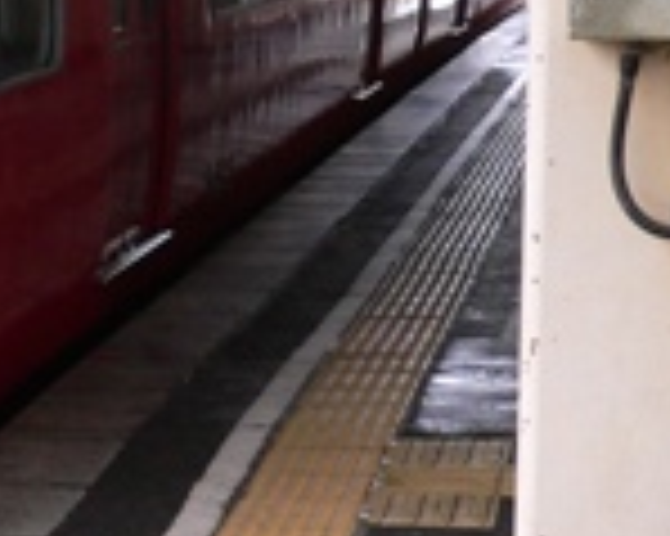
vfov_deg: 10.5
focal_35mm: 147
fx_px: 2913
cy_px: 95
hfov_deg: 12.5
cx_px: -333
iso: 100
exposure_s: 1/80
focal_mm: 5.8
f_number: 2.8
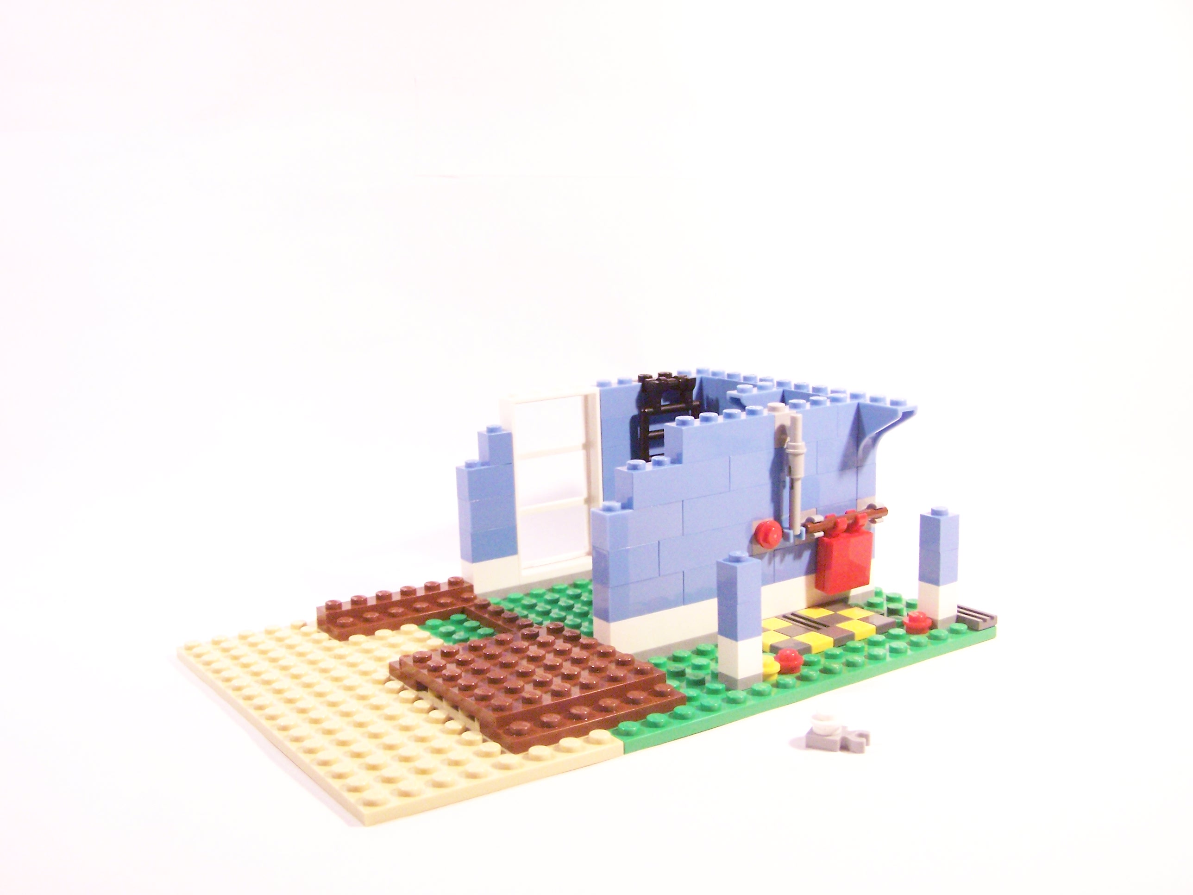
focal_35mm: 38
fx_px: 1310
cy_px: 448
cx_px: 596
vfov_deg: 37.7
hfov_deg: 49.0
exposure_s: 1/30
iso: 400
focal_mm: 6.3
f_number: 3.6
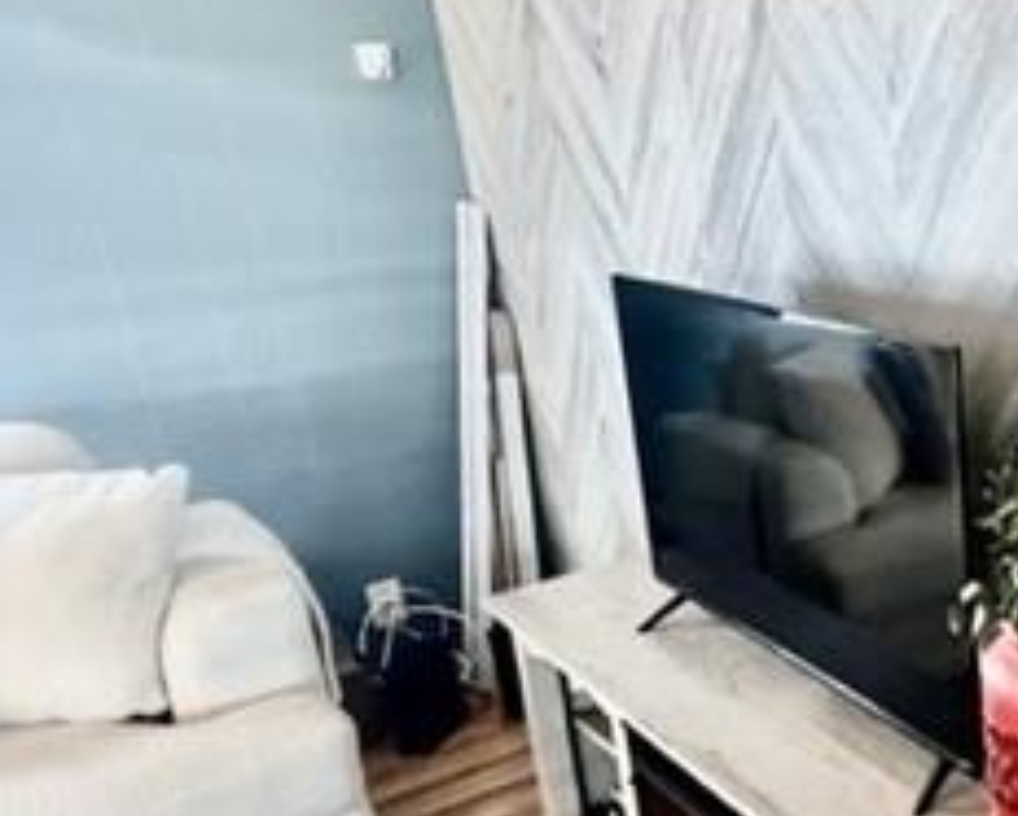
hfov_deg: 40.1
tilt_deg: -17.7
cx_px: 1158
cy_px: 434
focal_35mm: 35
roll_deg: +1.5
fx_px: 1055
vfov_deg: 42.3
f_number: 1.8
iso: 400
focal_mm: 1.57
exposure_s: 1/60
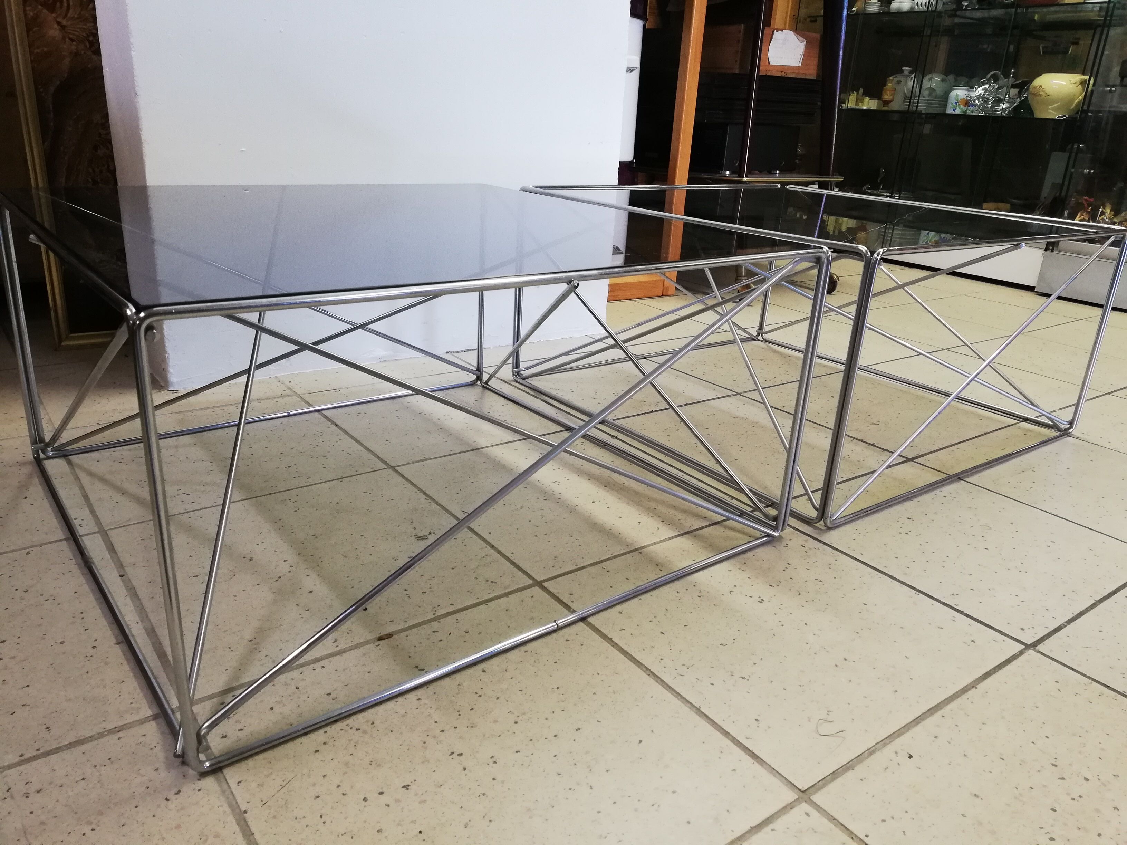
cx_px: 564
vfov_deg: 51.4
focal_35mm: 27
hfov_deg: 65.3
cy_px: 422
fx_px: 879
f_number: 2.2
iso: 200
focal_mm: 3.81
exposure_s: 1/33.3
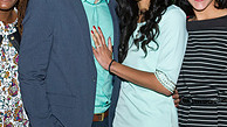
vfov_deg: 12.1
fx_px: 602
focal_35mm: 100
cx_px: 111
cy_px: 55
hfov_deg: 21.4
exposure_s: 1/100
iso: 3200
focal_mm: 32
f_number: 4
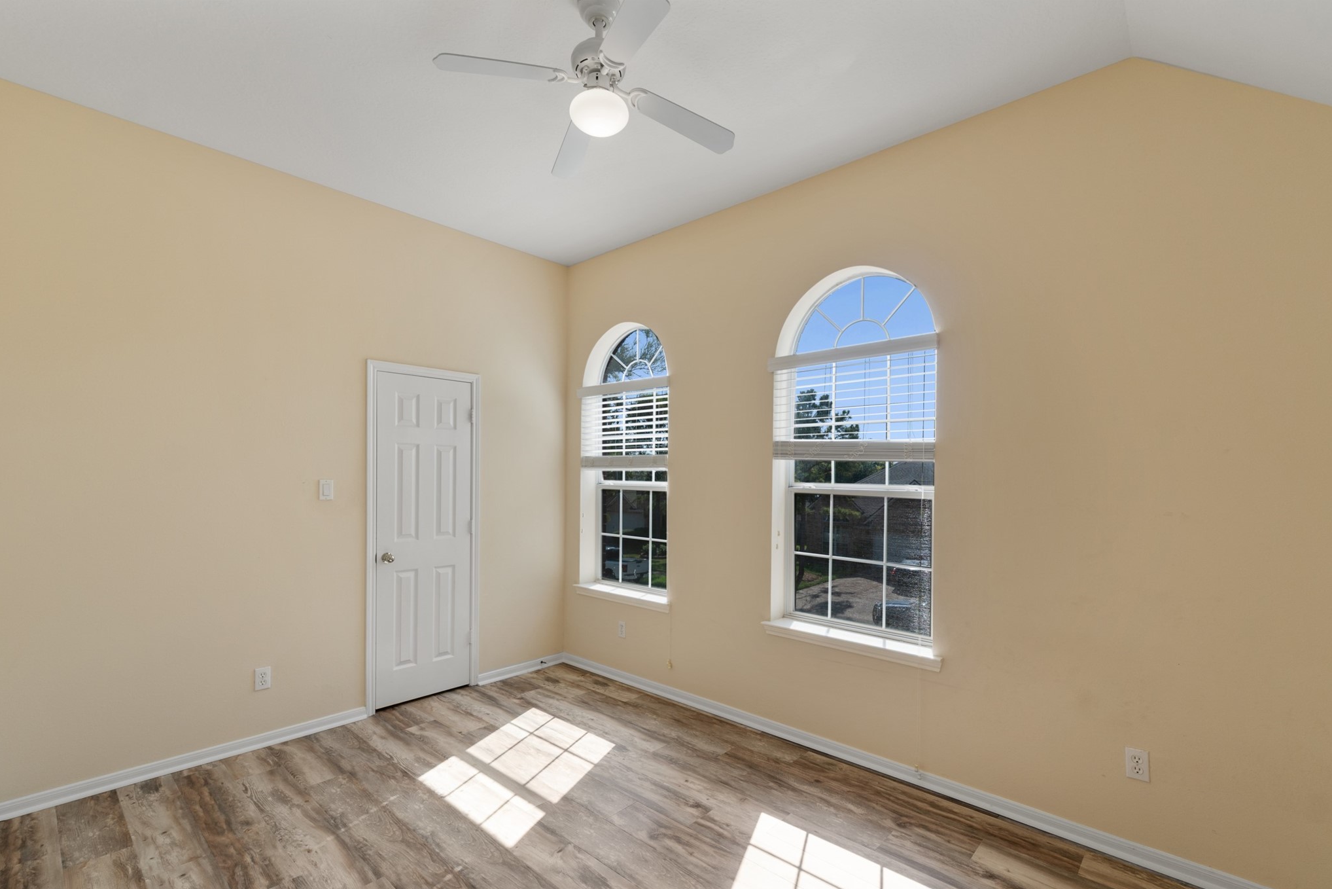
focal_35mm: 16
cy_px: 472
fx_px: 592
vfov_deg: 73.7
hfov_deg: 96.7
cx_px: 677
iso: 100
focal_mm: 10
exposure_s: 1/60
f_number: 8
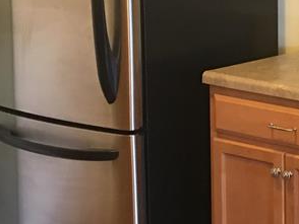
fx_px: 873
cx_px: 420
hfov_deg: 17.8
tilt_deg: -7.1
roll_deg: +1.0
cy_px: 15
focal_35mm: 101
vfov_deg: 14.5
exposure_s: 1/15
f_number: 2.2
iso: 80
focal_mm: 4.15
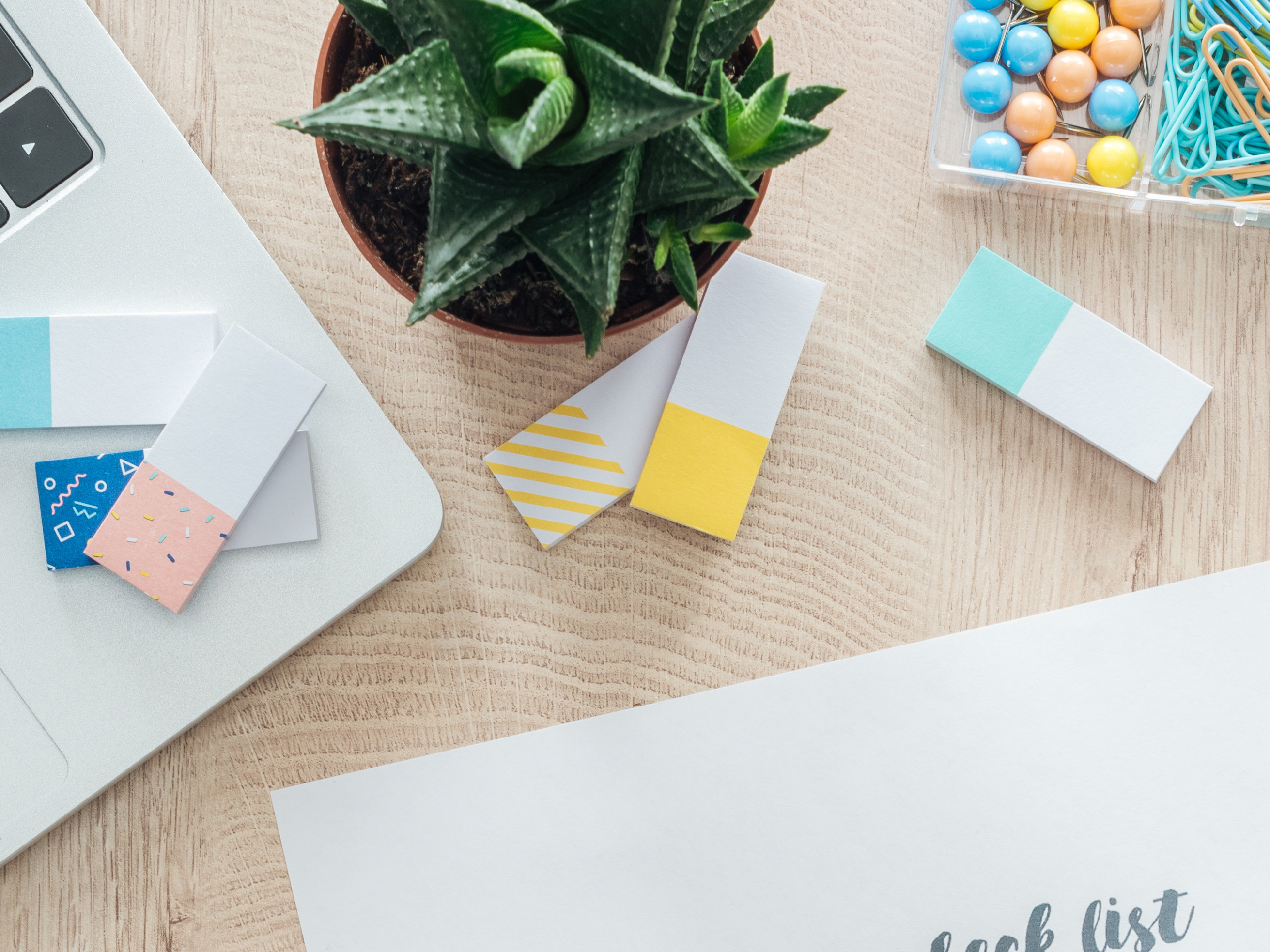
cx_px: 720
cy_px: 1161
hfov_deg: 14.6
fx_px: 4952
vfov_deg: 10.8
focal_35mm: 135
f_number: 9
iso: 200
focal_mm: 50
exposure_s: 1/160
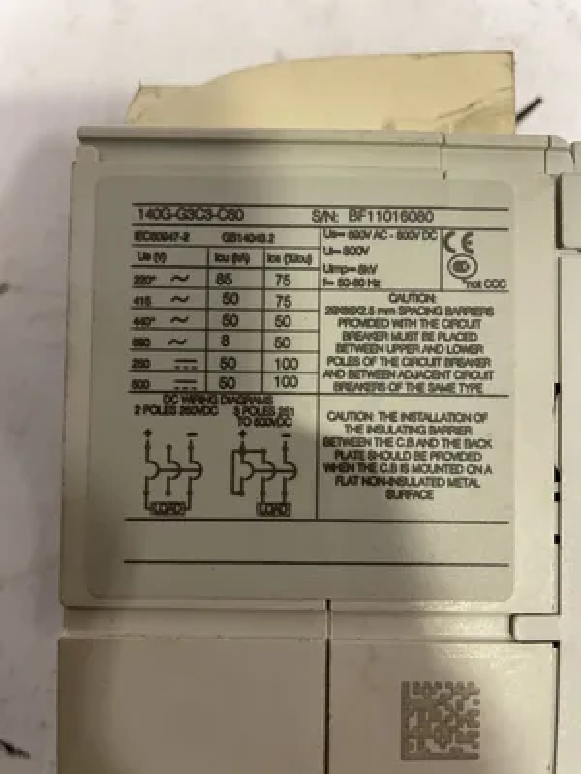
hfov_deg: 53.1
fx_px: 582
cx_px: 290
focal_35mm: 26
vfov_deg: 67.3
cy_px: 387
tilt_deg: -86.7
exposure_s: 1/60
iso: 200
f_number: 1.6
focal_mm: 4.2
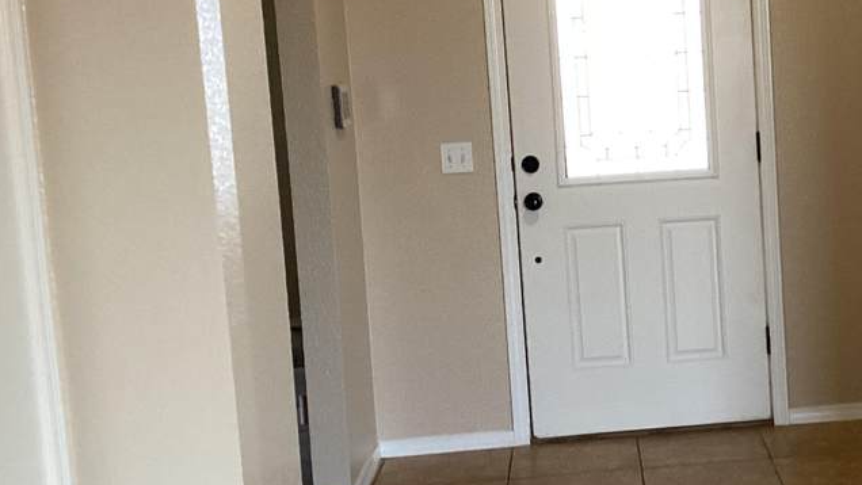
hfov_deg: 29.5
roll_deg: -0.2
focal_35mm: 68
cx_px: 797
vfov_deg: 17.7
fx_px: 1555
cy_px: 217
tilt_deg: -9.2
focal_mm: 3.3
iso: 250
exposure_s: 1/60
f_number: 2.4
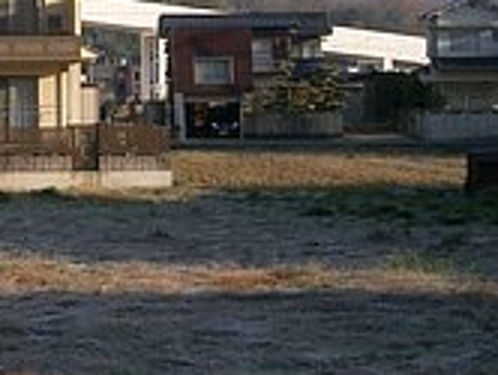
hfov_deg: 12.8
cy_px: -27
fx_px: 2175
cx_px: -93
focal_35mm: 151
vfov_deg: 9.8
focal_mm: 8.2
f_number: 5
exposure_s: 1/200
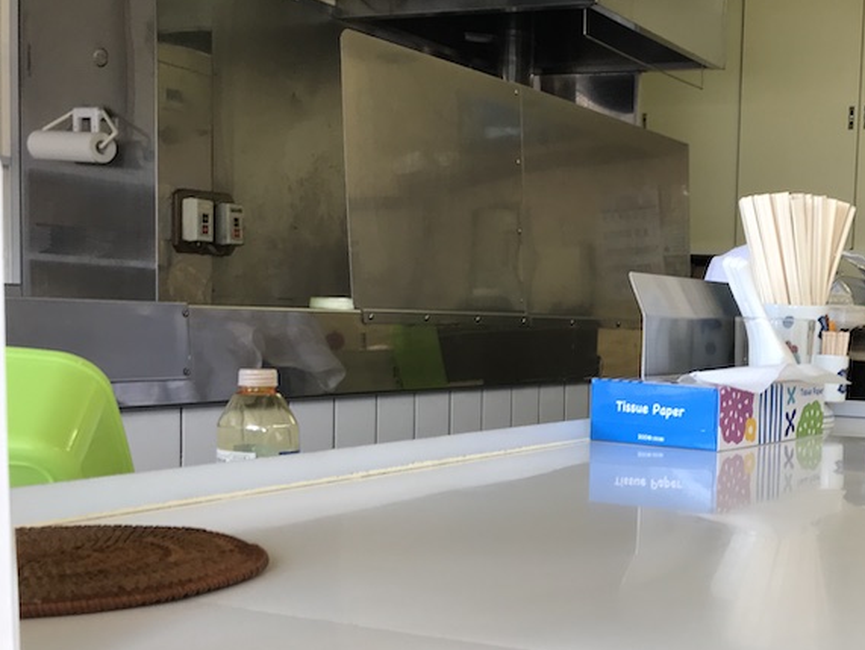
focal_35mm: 49
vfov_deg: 29.5
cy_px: 438
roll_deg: -1.6
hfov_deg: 36.9
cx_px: 747
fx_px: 1225
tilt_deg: -4.9
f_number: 1.8
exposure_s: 1/60
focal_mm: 3.99
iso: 25
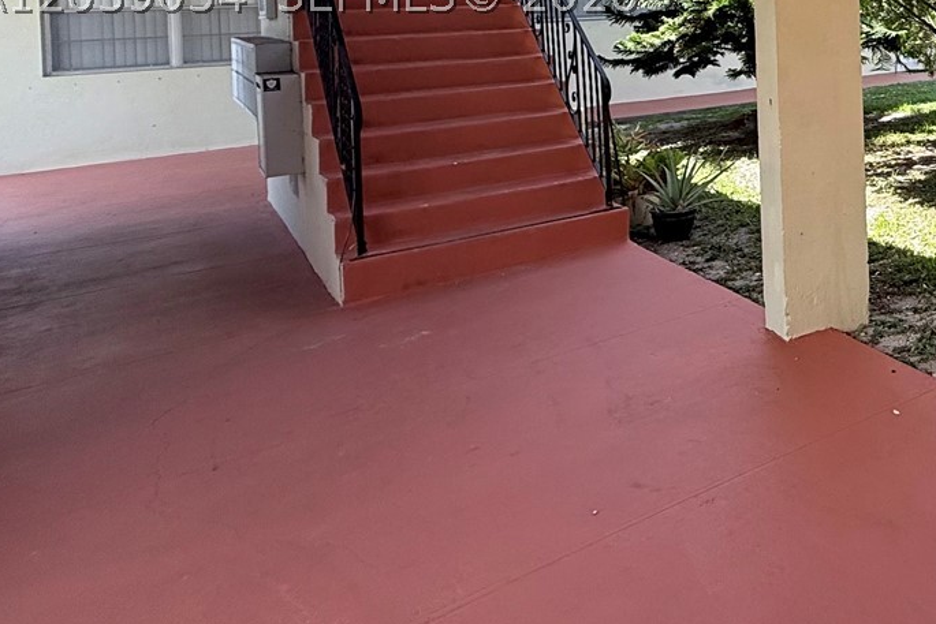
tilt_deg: +0.0
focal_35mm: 34
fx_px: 884
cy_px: -5
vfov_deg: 35.1
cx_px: 1056
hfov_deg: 42.3
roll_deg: +1.6
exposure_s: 1/535
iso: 64
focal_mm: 2.22
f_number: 2.2
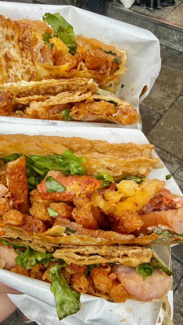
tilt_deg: -54.1
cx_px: 61
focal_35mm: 27
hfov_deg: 42.3
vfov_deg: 69.9
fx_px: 233
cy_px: 162
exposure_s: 1/262
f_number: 2.2
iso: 20
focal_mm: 2.22
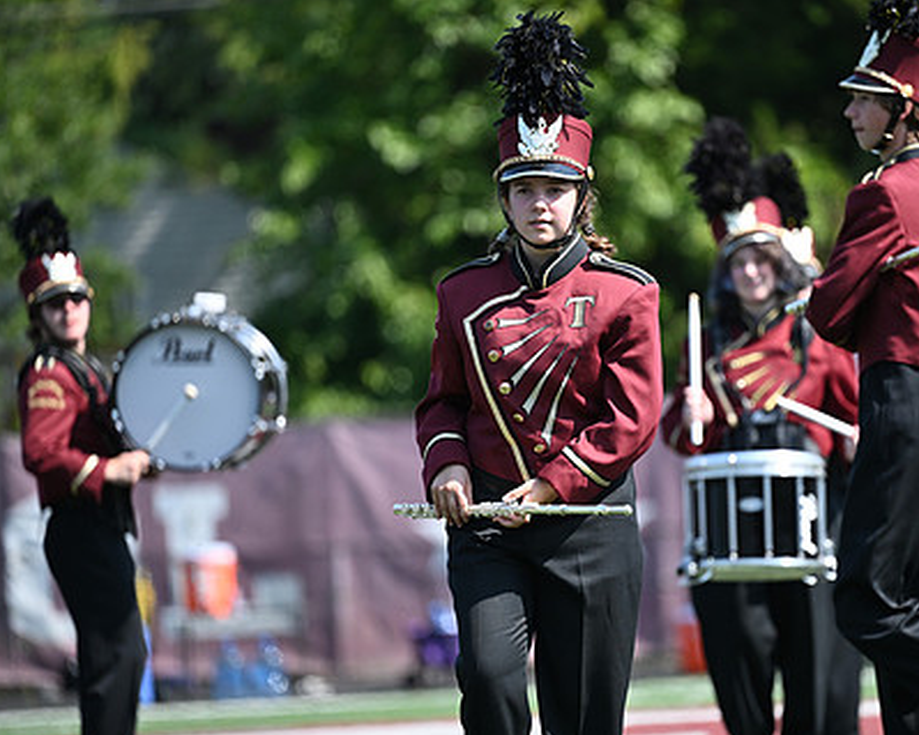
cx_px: 583
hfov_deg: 7.1
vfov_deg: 5.7
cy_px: 384
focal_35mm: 273
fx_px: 7423
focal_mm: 200
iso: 280
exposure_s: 1/2000
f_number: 2.8
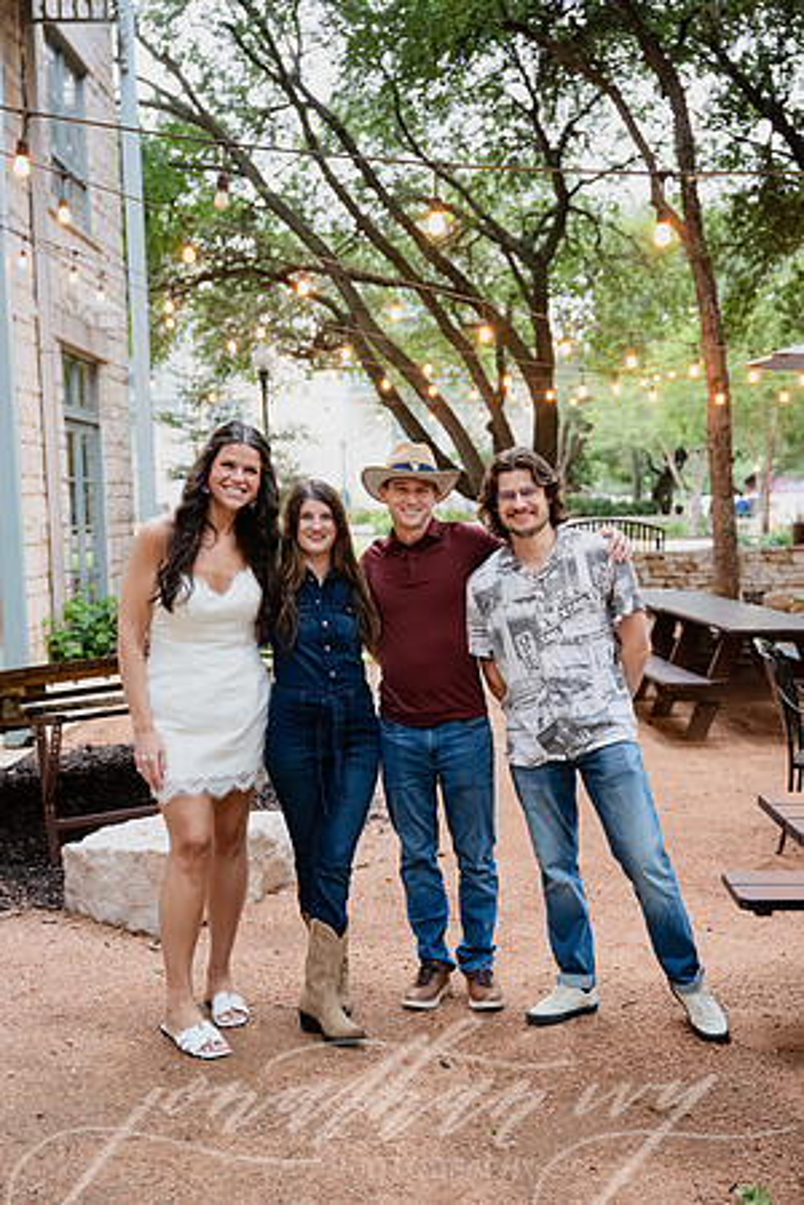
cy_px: 602
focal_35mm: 41
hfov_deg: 32.6
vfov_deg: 47.4
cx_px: 402
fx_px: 1373
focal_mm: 41
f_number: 3.5
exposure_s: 1/160
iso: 3200
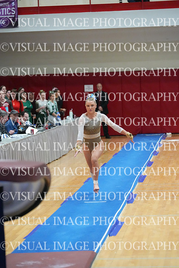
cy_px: 134
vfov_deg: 15.5
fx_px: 984
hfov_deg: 10.4
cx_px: 90
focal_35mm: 132
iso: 16000
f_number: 4
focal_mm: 132
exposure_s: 1/1250
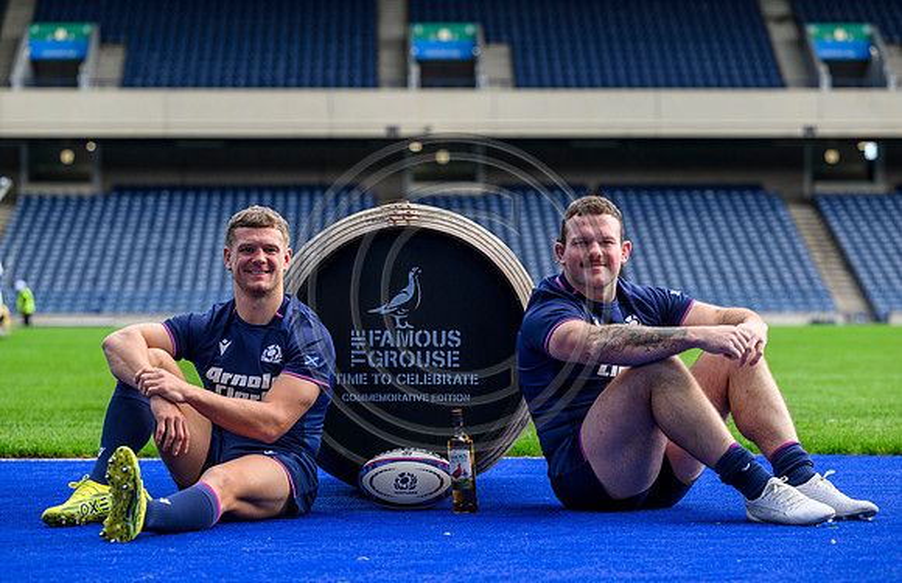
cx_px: 463
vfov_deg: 11.7
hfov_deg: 18.0
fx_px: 2851
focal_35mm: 115
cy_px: 305
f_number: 4
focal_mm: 110
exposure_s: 1/200
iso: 125
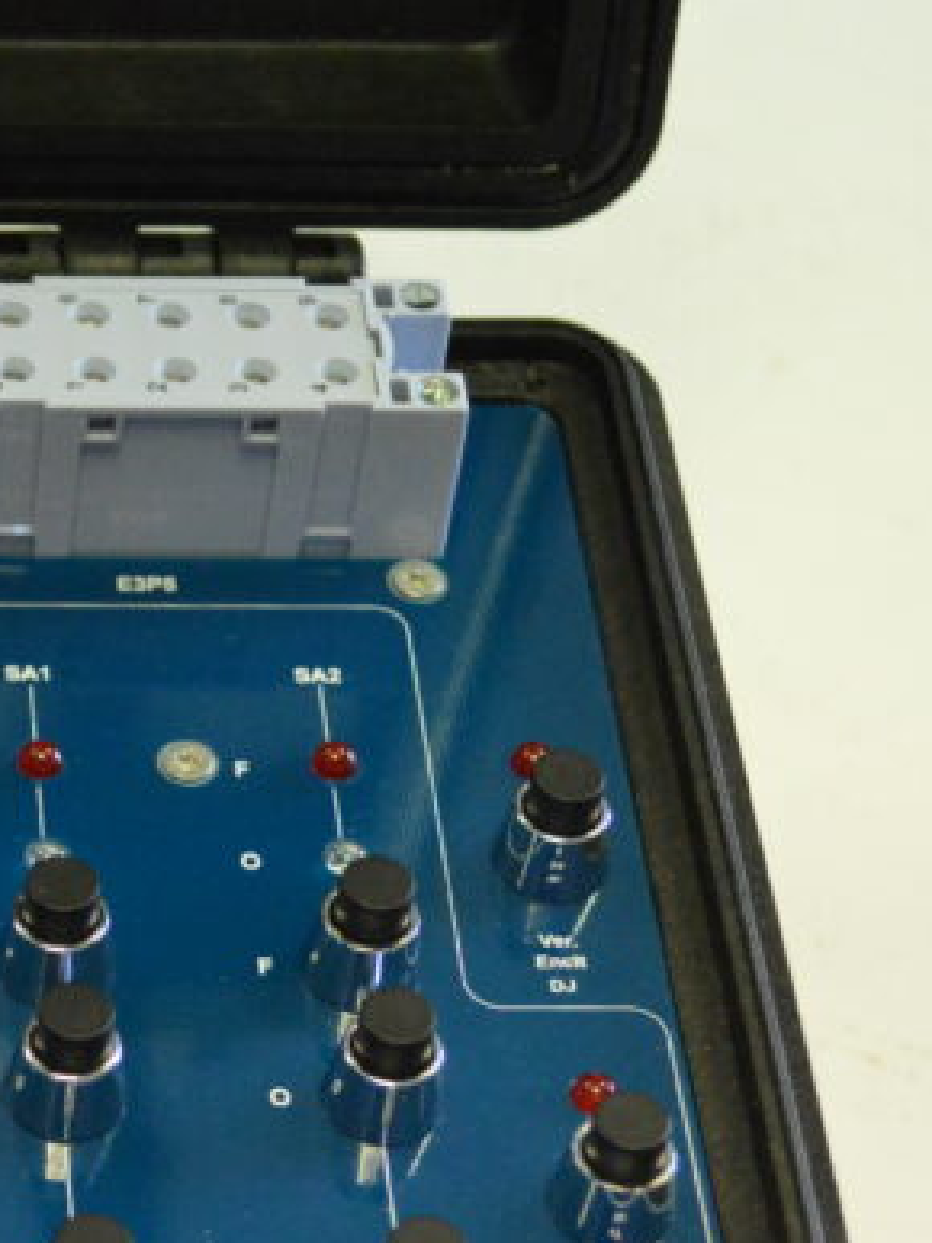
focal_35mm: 122
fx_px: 4382
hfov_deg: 11.8
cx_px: -296
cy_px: 808
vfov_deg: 16.1
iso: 3200
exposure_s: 1/320
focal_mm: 32
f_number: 4.8
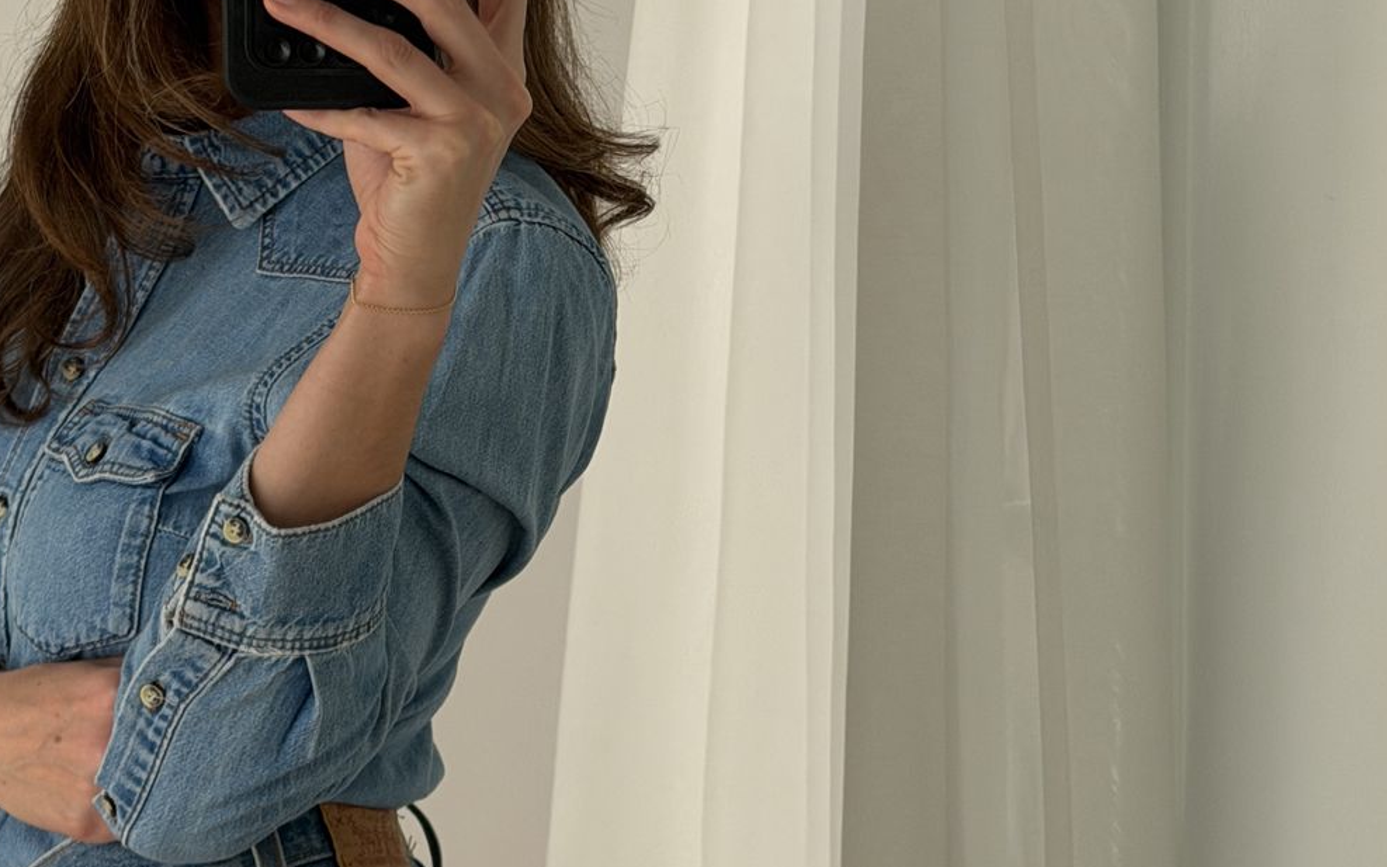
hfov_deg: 23.5
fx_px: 3327
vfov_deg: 14.8
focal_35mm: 88
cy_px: 345
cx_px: 568
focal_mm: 6.76
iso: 64
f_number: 1.78
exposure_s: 1/951
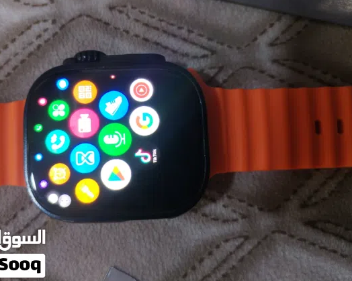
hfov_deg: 56.9
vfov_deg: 47.1
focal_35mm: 31
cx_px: 146
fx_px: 323
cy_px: 133
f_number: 1.8
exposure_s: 1/50
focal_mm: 4.75
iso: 271
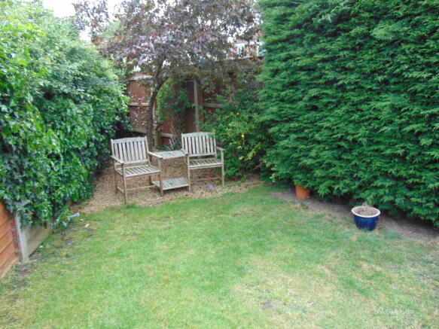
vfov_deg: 54.9
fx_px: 317
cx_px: 220
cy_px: 164
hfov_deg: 69.4
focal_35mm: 25
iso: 80
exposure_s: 1/125
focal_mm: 4.5
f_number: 3
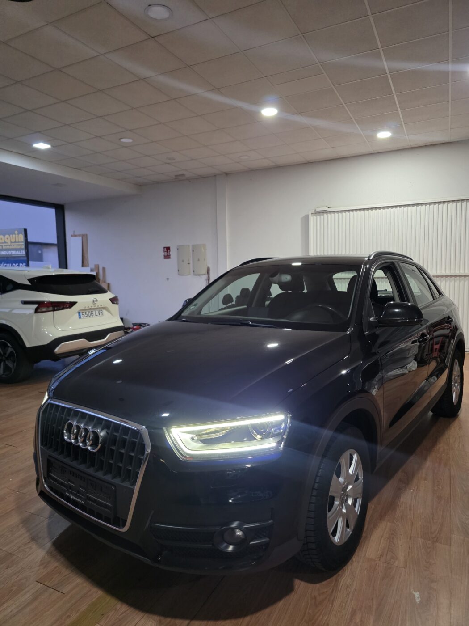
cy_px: 313
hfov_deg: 58.9
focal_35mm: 23
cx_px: 234
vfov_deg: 73.9
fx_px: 415
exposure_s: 1/100
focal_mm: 6.3
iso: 800
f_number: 1.7
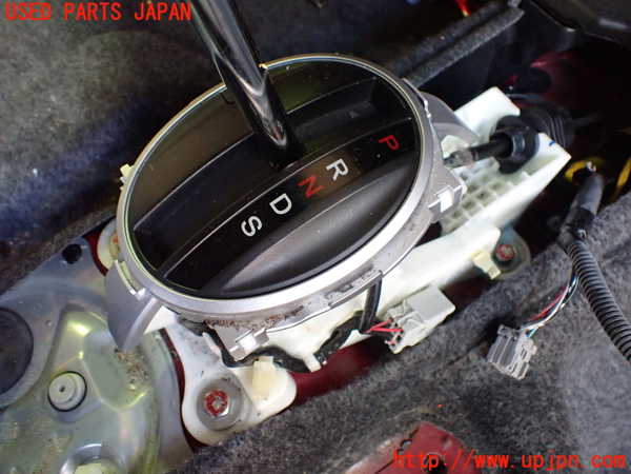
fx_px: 547
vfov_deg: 46.8
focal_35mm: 30
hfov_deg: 60.0
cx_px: 316
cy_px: 237
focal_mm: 5.4
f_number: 2.3
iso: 800
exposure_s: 1/60
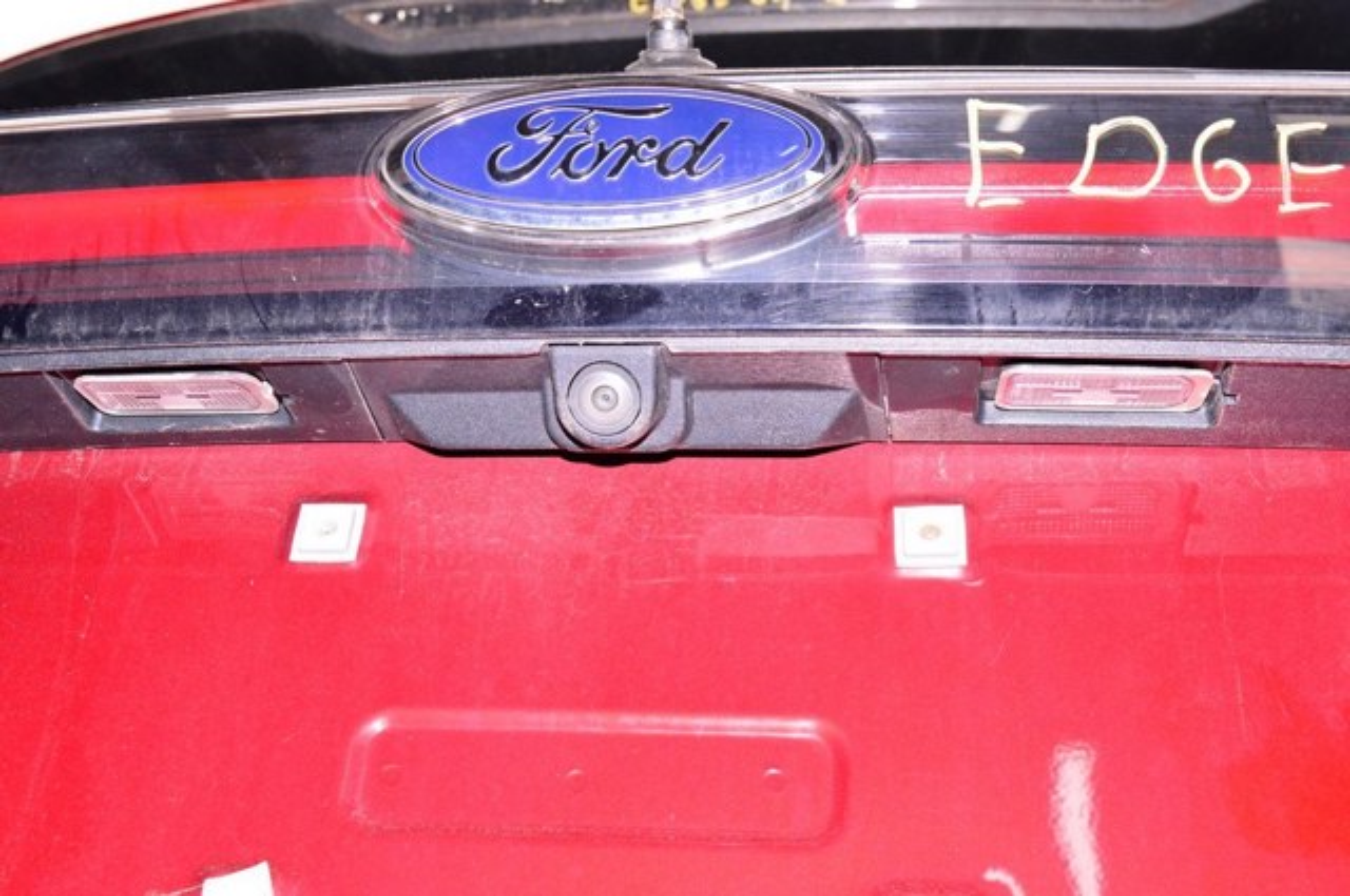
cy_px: 448
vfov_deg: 28.0
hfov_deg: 41.2
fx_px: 1798
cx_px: 675
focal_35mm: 48
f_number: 8
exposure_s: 1/200
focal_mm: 32
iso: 1600
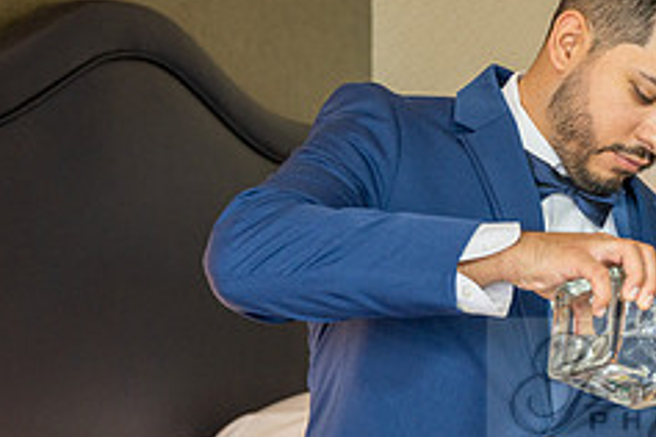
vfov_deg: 13.1
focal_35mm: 104
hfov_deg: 18.8
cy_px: 383
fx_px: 1895
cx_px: 728
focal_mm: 42.5
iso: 640
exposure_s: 1/80
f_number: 3.5
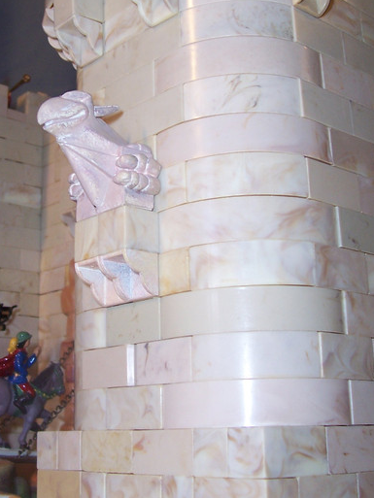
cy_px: 197
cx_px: 118
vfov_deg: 36.0
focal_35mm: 53
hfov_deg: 27.3
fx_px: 763
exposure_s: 1/60
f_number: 2.7
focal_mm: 5.6
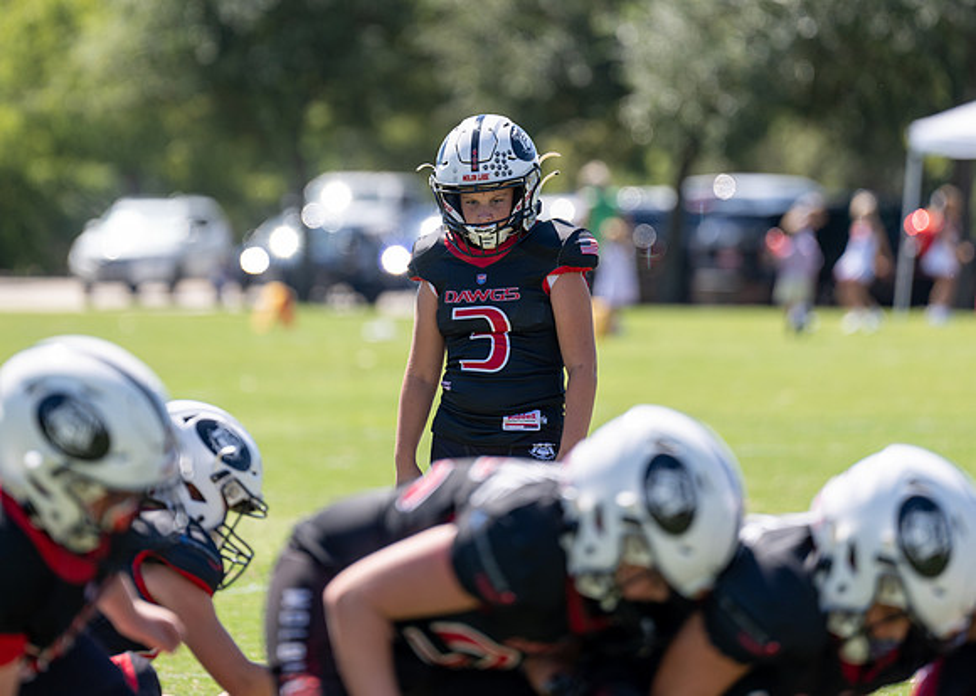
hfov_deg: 6.6
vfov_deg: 4.7
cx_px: 463
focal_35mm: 303
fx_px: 8407
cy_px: 206
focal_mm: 200
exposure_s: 1/1250
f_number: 2.8
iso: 100
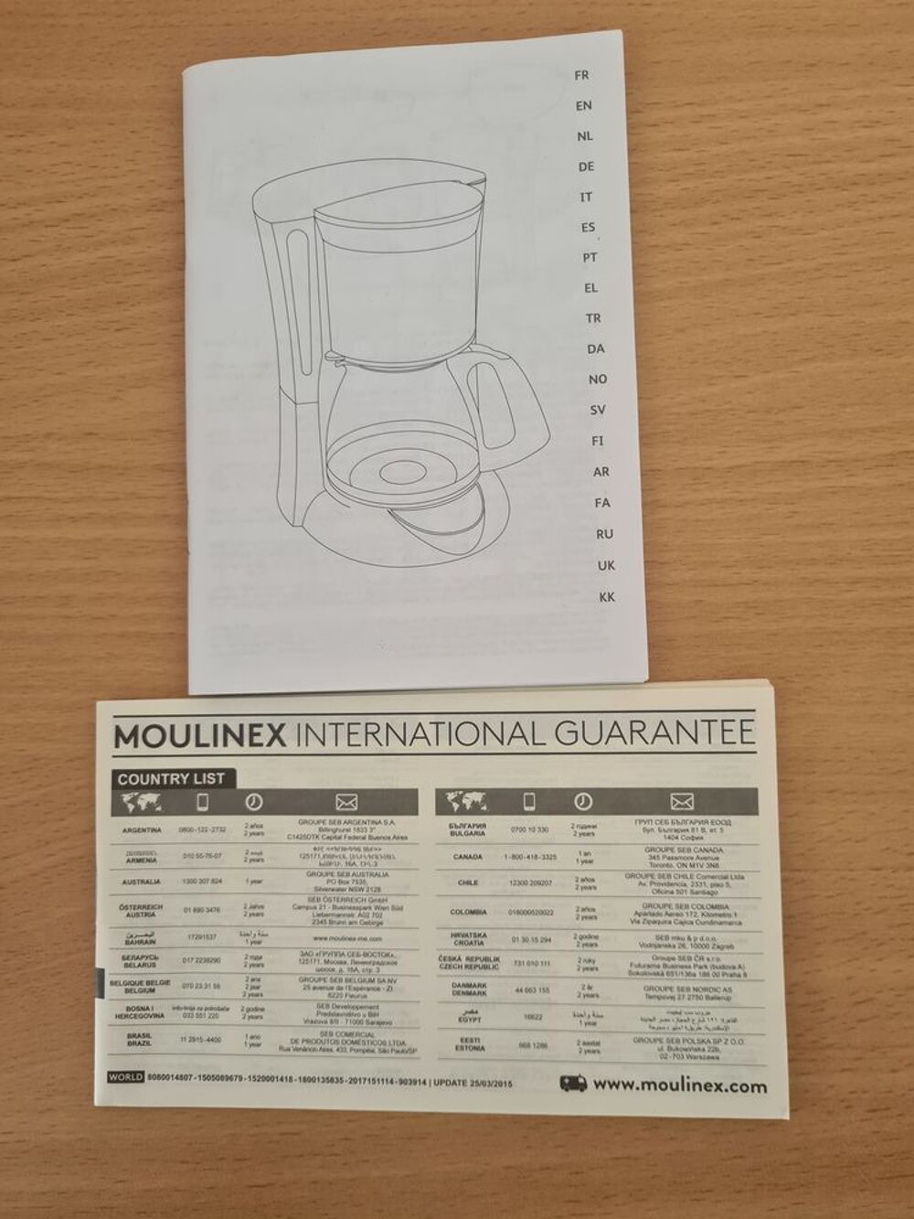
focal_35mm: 26
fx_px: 915
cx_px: 457
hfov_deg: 53.1
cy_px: 610
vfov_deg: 67.3
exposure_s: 1/50
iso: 125
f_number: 1.8
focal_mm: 5.4
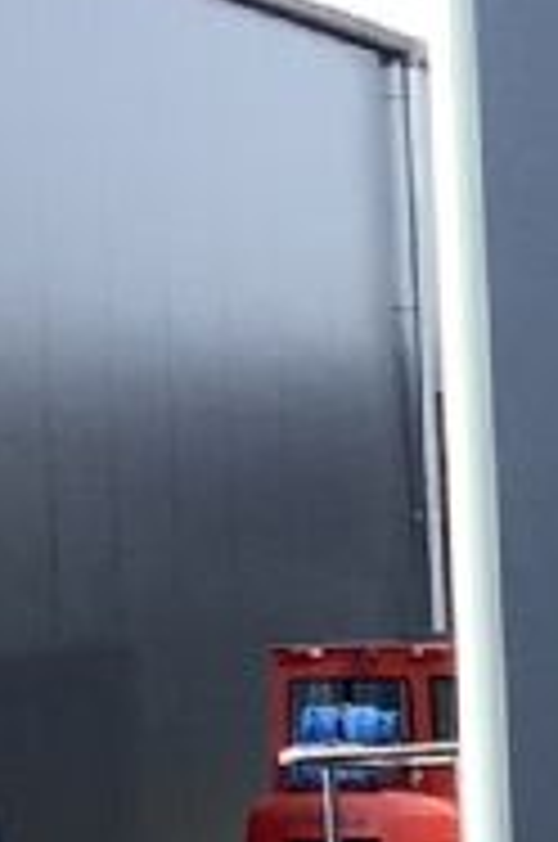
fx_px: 5157
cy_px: 1040
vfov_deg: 9.2
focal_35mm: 221
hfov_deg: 5.4
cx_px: 2223
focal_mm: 3.3
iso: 25
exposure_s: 1/299
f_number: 2.4
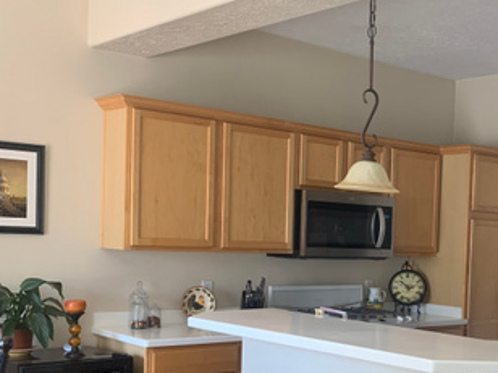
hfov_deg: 33.8
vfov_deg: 26.6
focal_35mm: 54
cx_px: 438
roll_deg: -1.9
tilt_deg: -2.8
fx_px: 777
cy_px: 291
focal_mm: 4.25
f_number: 1.8
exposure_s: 1/71
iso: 100
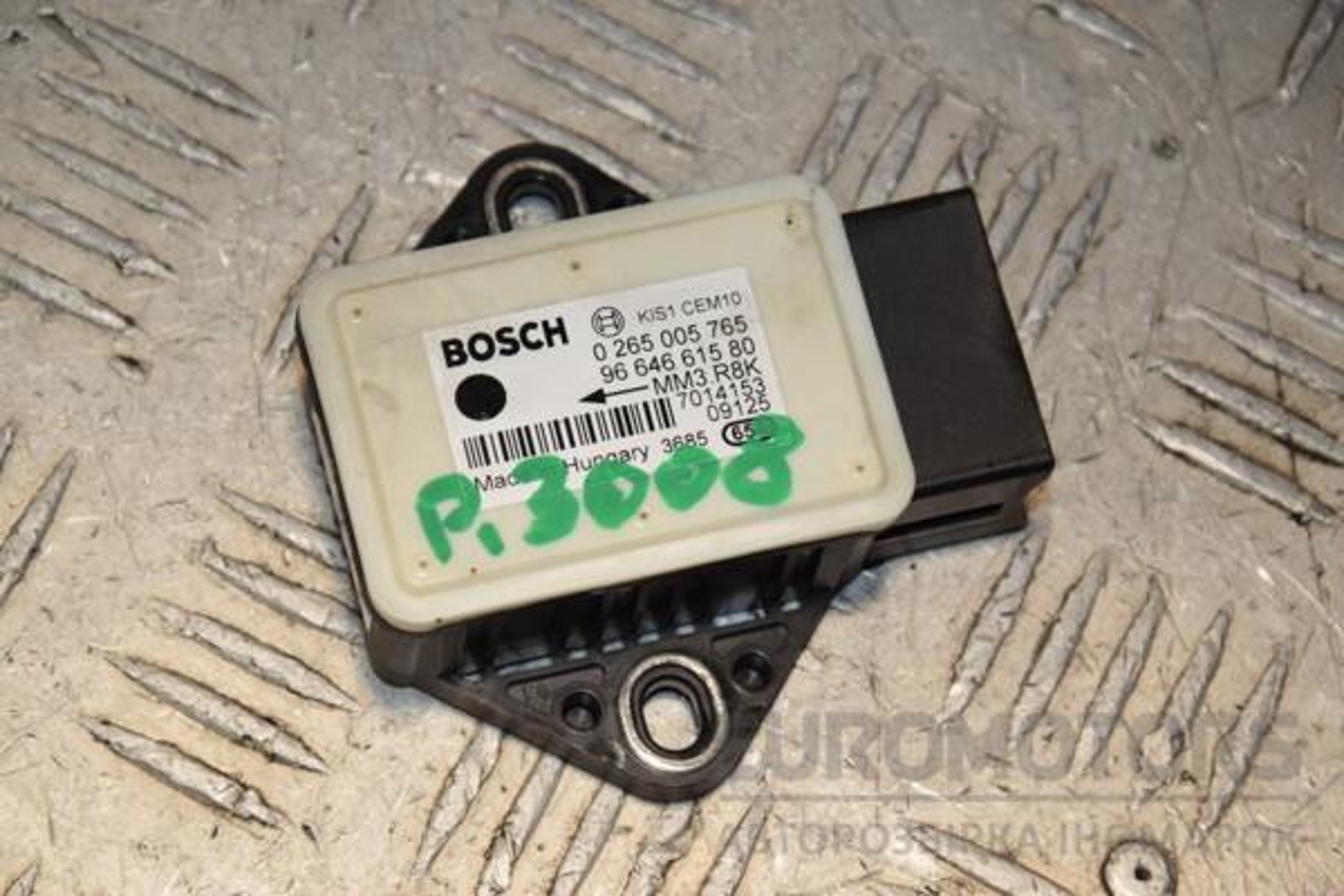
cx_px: 672
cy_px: 448
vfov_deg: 8.7
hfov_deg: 13.0
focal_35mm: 158
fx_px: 5880
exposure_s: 1/200
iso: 800
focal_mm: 105
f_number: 9
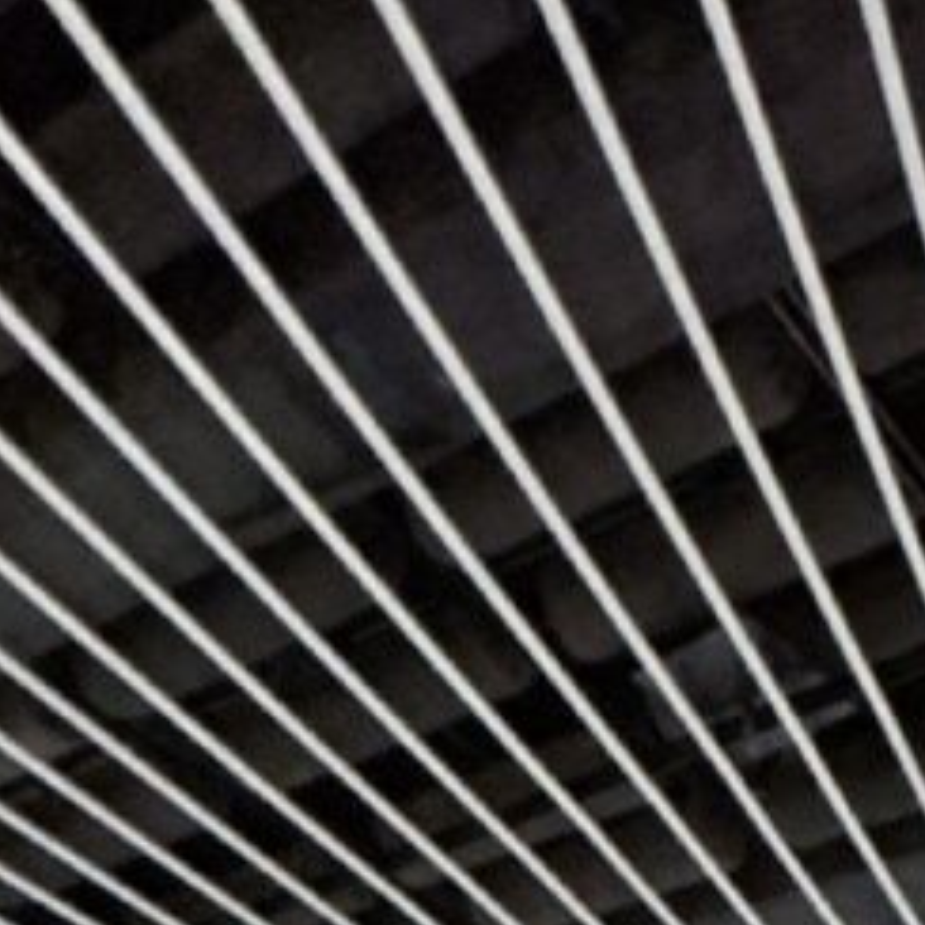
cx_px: 1259
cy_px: 1930
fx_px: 1572
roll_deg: +2.1
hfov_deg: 26.7
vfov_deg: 18.2
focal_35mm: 52
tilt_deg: -4.7
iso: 800
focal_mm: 2.22
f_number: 2.2
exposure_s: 1/50
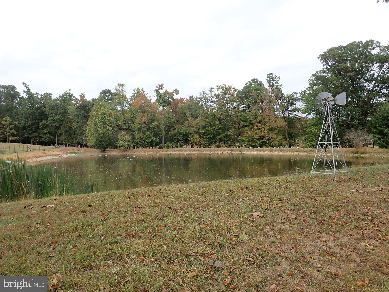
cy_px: 146
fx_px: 281
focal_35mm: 25
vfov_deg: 54.9
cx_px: 194
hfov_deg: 69.4
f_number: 2.8
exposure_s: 1/400
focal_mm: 4.5
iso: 100
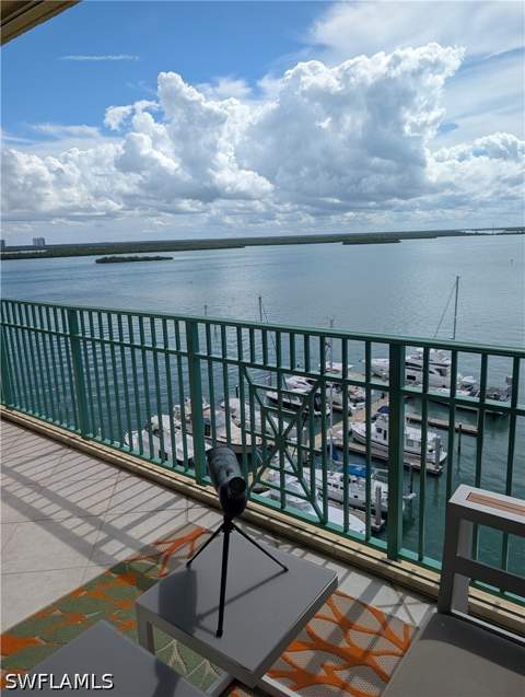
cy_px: 348
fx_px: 484
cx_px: 262
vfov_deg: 71.5
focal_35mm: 24
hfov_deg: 57.0
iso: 19
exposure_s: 1/1984
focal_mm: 6.9
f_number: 1.68
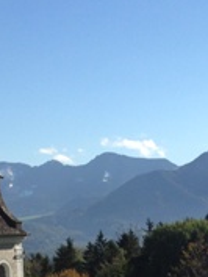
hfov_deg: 11.9
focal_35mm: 124
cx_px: 159
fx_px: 992
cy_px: 272
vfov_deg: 15.6
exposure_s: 1/1808
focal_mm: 4.12
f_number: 2.4
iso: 50
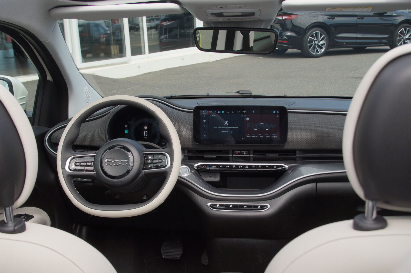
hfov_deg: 37.5
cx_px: 204
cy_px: 167
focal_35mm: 53
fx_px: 605
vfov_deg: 25.4
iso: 100
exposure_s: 1/200
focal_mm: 28
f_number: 7.1
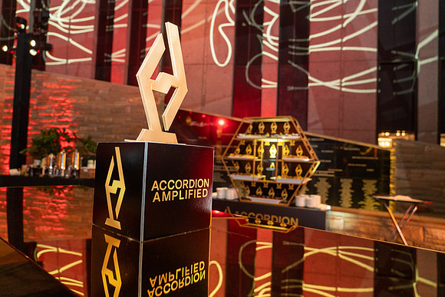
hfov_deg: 73.7
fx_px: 297
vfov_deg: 53.2
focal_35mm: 24
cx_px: 222
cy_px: 148
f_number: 4
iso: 3200
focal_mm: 24
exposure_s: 1/60
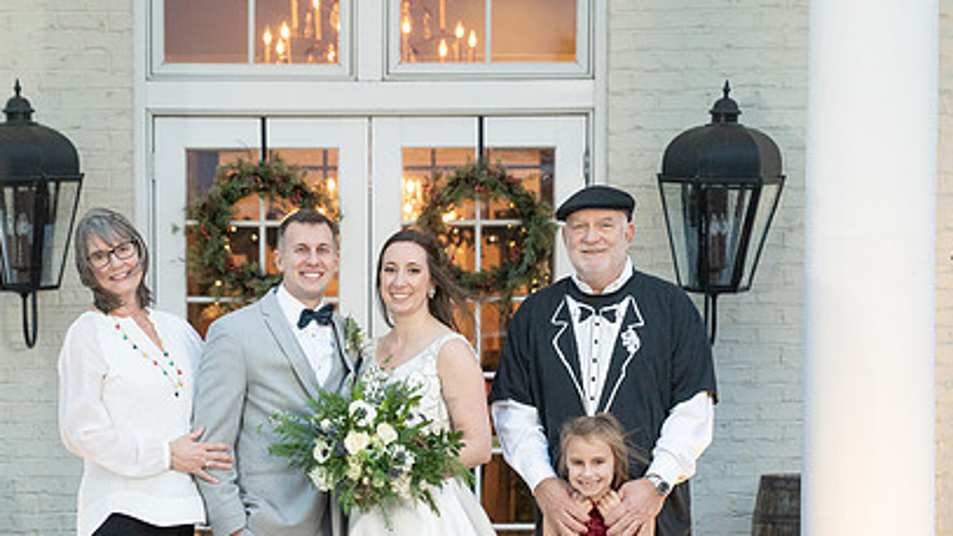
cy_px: 473
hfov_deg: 19.2
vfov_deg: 10.9
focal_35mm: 111
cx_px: 333
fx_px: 2805
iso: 4000
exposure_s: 1/100
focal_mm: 70
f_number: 4
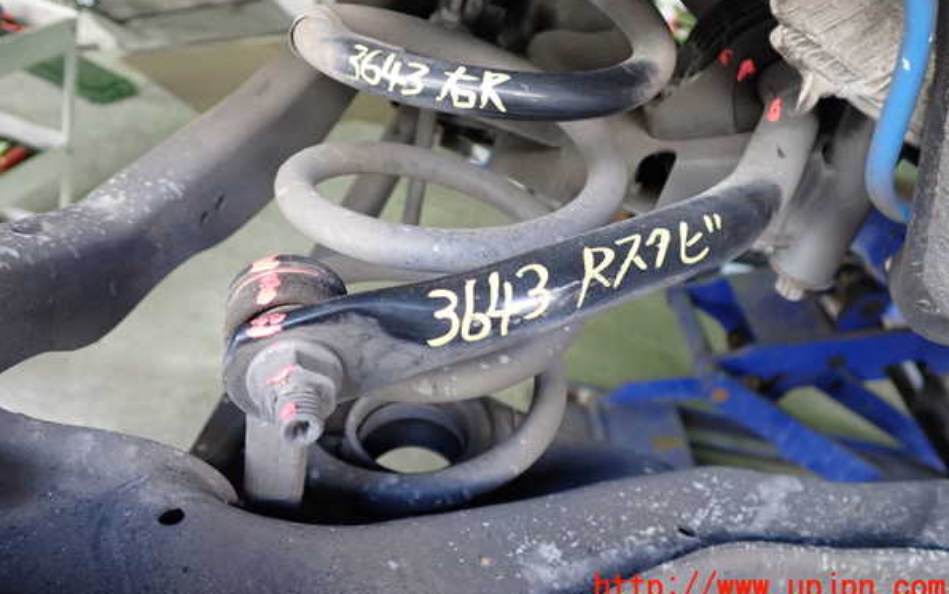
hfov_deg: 59.6
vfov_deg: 39.4
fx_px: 828
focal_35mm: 32
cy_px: 250
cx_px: 476
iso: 250
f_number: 2.3
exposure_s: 1/30
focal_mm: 5.4
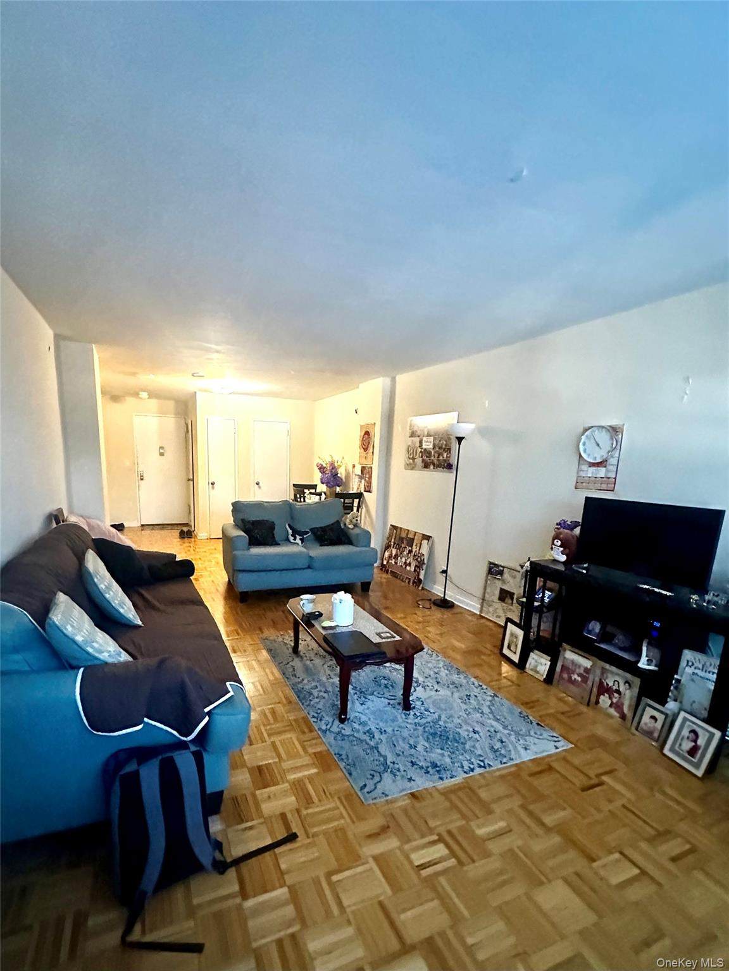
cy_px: 486
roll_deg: -2.3
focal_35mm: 14
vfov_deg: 102.1
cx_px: 364
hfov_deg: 85.7
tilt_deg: -10.4
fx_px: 393
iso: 1000
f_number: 2.2
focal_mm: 2.22
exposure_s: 1/60
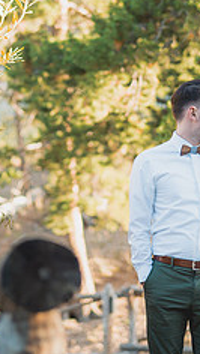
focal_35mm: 142
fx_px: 1337
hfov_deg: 8.6
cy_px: 173
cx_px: 77
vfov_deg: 15.1
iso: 100
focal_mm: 50
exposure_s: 1/500
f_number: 1.4
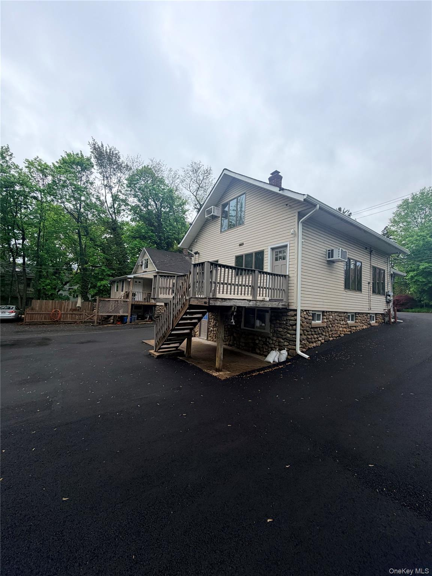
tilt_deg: +5.7
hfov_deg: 85.7
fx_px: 233
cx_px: 216
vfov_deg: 102.1
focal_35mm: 14
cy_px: 288
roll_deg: -0.6
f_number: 2.2
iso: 50
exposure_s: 1/502
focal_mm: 2.22
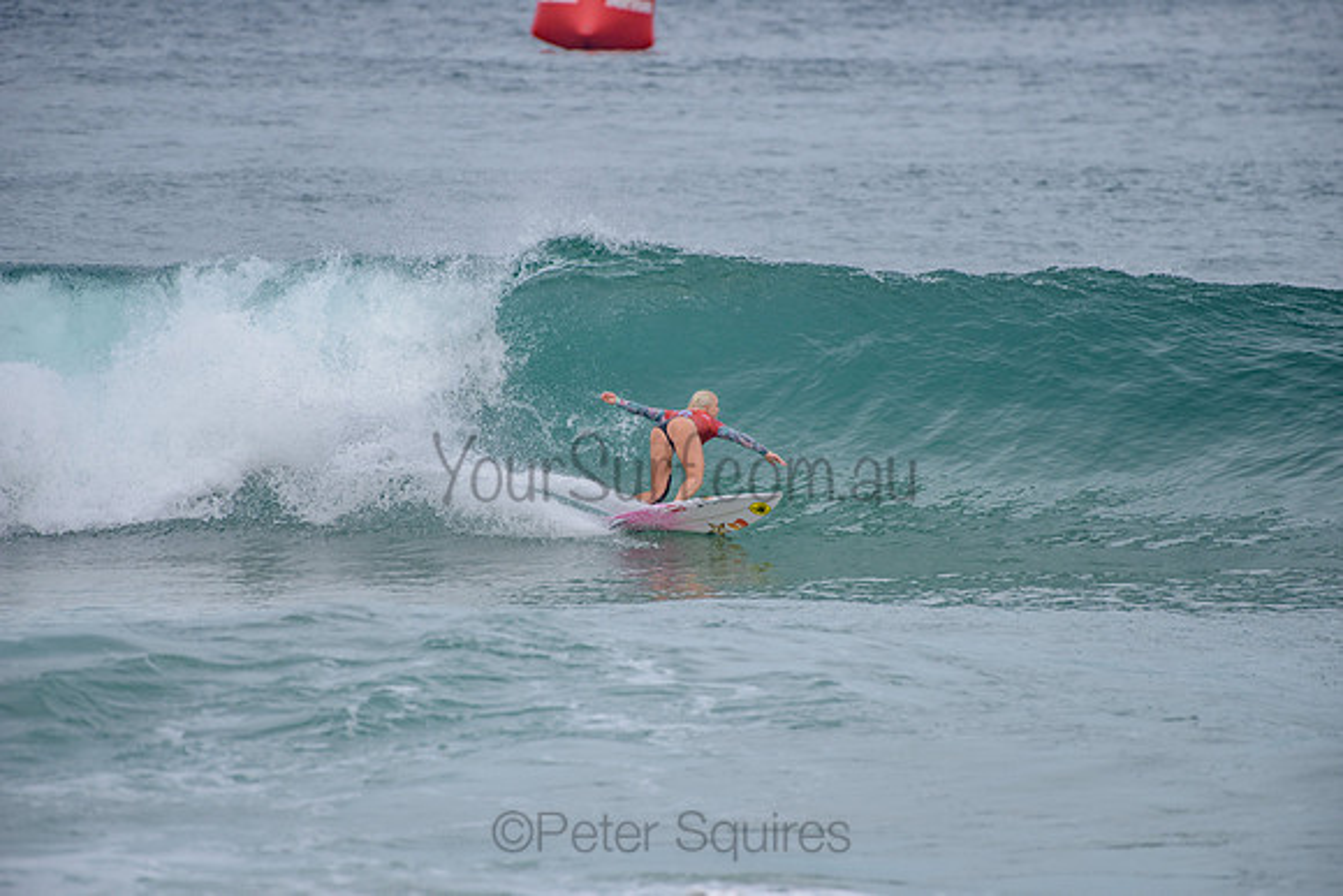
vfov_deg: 2.8
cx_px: 672
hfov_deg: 4.1
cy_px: 448
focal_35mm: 500
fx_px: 18656
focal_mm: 500
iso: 320
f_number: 5.6
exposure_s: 1/2000
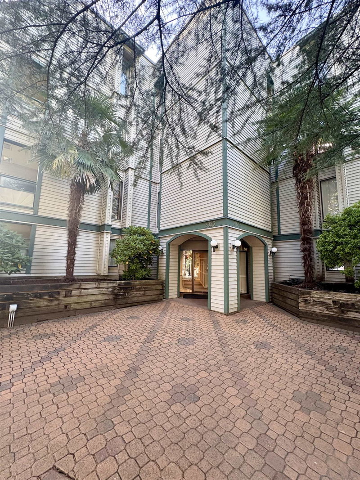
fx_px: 194
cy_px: 240
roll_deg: -1.6
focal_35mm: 14
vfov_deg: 102.1
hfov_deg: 85.7
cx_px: 180
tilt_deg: +8.1
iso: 160
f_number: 2.2
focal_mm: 2.22
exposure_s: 1/99
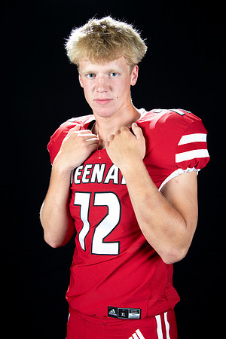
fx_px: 490
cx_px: 113
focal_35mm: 52
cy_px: 170
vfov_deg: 38.2
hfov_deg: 26.0
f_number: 9
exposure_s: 1/160
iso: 320
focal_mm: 52
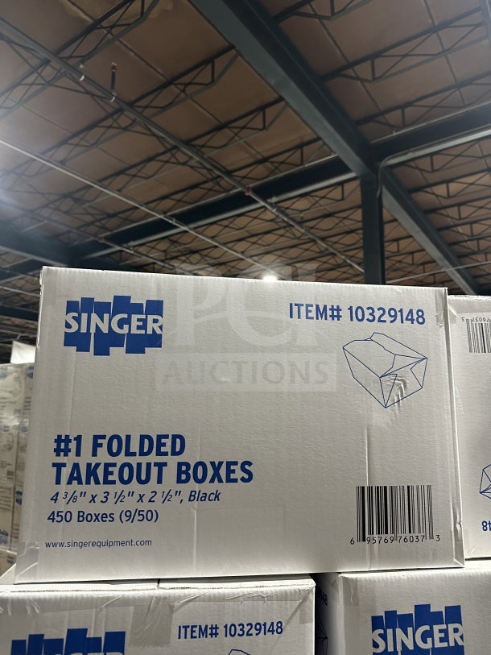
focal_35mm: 24
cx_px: 246
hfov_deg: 56.8
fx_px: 454
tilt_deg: +12.1
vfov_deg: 71.6
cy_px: 328
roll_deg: -2.1
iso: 400
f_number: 1.78
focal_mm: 6.86
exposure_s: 1/60
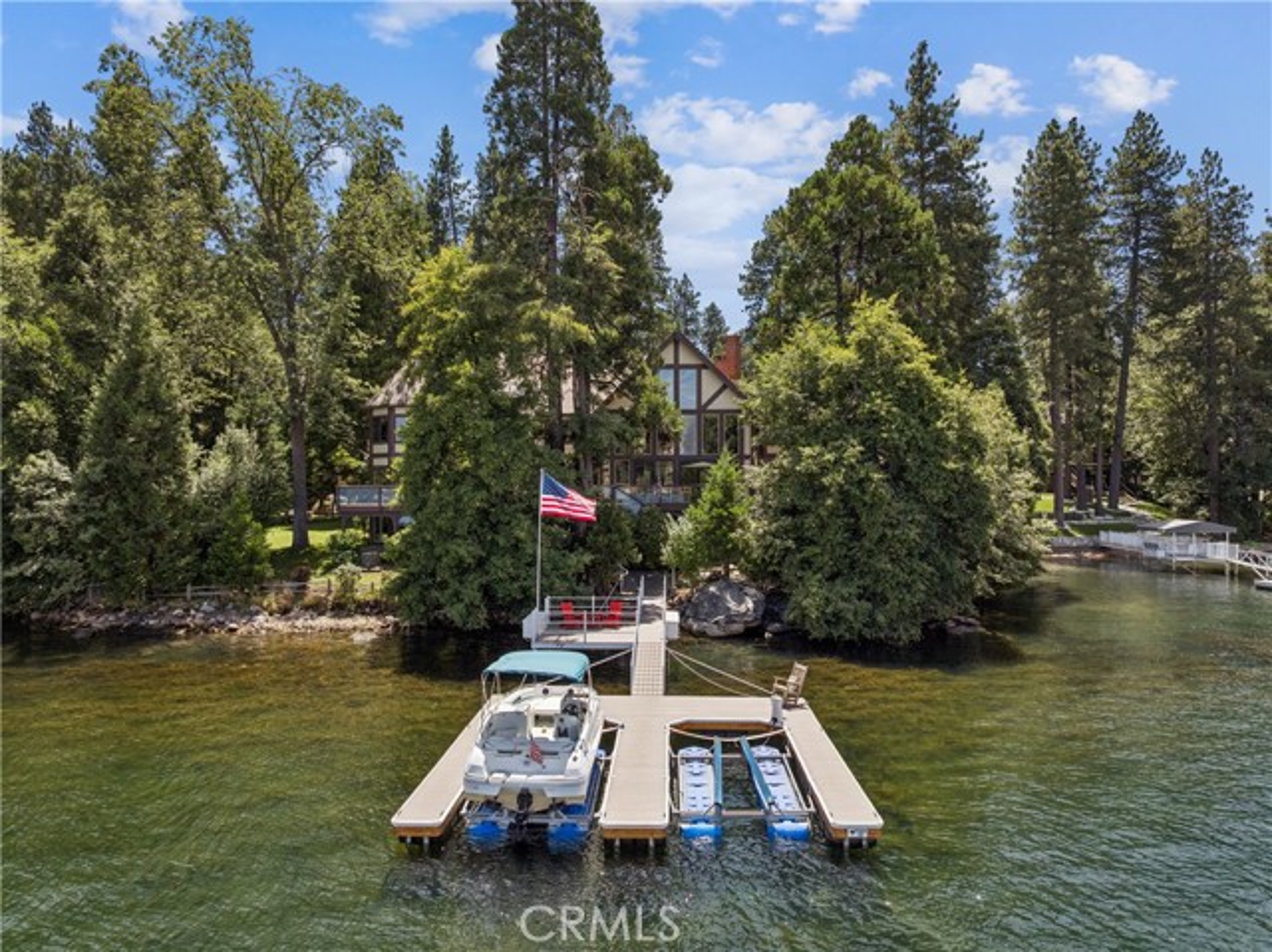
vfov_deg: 56.8
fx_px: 881
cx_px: 636
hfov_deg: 71.6
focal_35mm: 24
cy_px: 476
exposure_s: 1/80
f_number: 2.8
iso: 100
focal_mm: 12.3
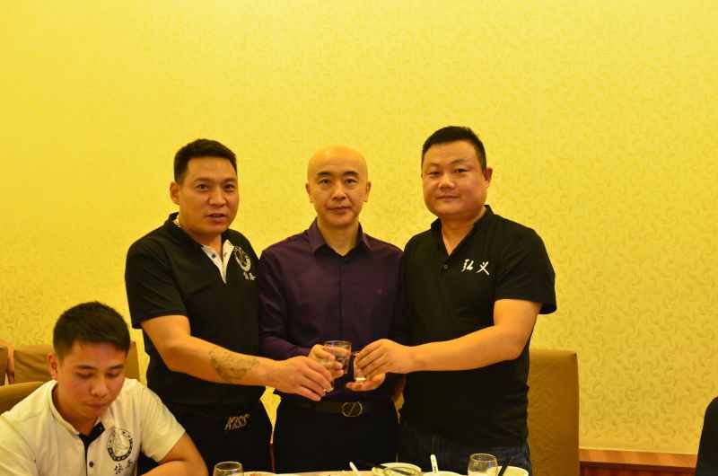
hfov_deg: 45.0
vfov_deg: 30.7
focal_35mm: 44
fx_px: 866
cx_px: 359
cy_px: 238
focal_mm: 29
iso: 800
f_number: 3.5
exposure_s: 1/20
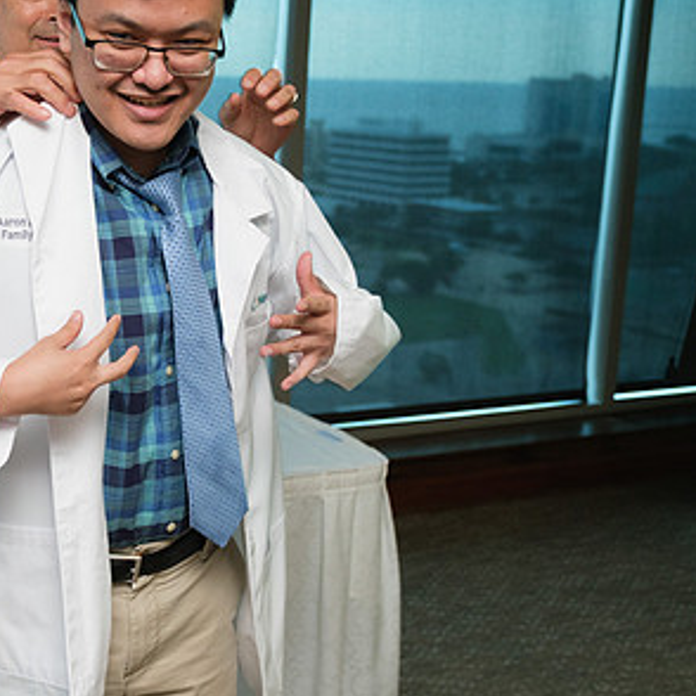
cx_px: 14
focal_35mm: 57
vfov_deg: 30.0
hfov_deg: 28.4
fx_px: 1297
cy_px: 283
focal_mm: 22.7
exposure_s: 1/125
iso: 640
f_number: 2.8
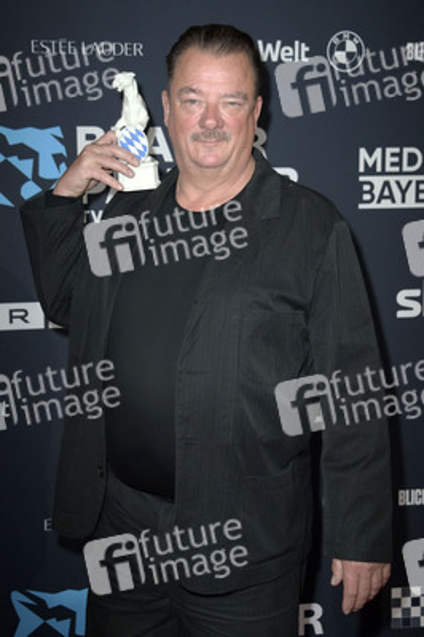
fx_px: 885
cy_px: 318
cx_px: 212
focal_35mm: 50
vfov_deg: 39.6
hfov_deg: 26.9
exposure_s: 1/250
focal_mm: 50
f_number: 5
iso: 2000
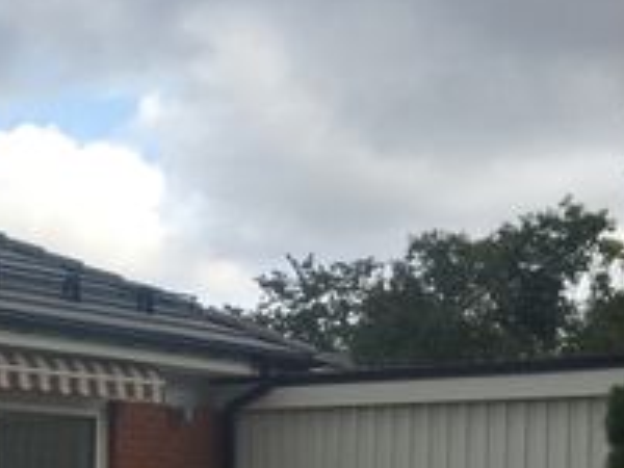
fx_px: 1568
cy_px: 480
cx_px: -253
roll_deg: -1.7
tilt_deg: -0.1
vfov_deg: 16.6
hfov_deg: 20.1
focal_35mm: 87
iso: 32
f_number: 2.2
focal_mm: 4.15
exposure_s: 1/1130
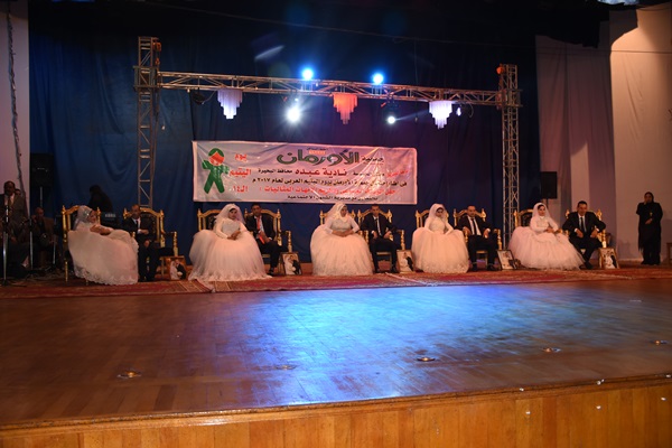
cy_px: 224
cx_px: 336
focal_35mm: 30
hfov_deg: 61.9
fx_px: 560
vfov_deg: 43.6
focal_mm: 20
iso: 500
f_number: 4.5
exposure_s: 1/60
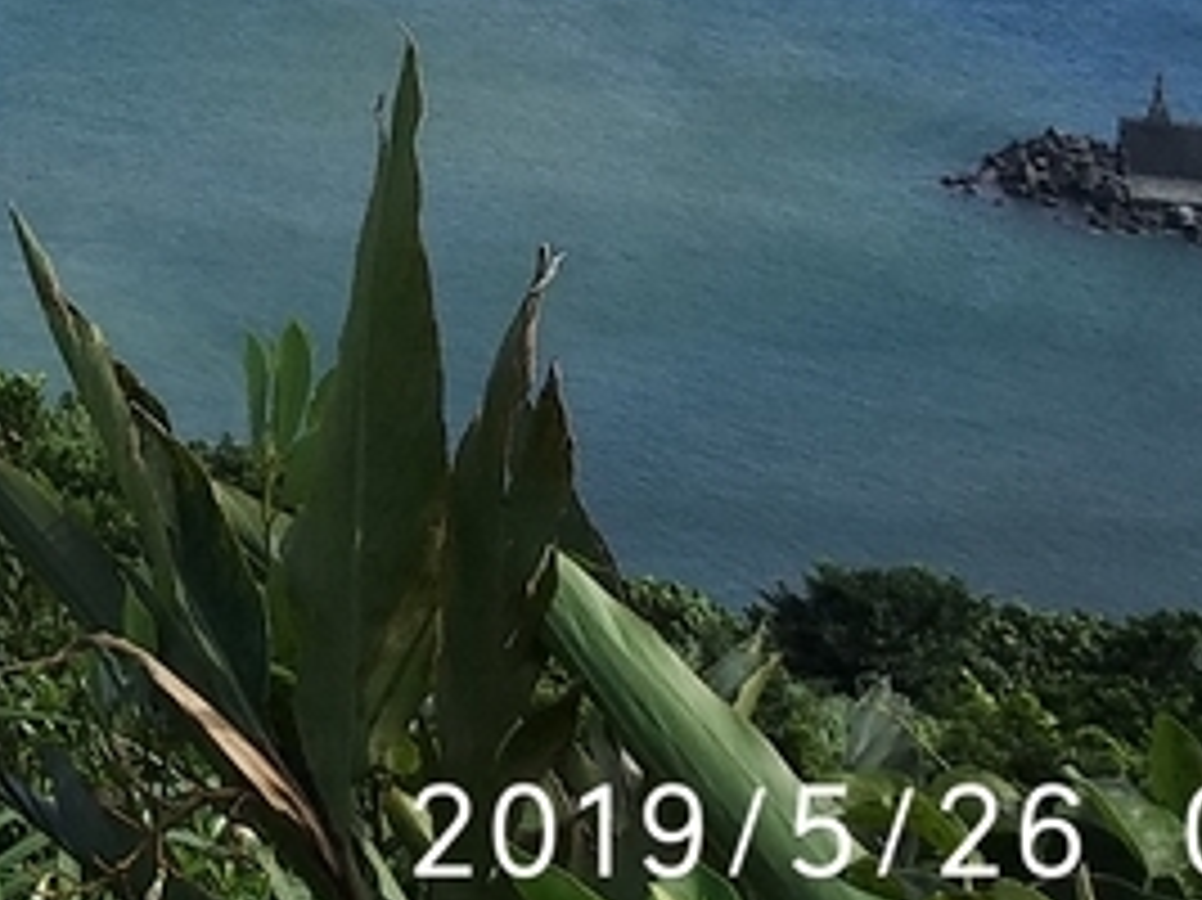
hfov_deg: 16.5
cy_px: -972
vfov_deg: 12.8
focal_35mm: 99
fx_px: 3436
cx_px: -986
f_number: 2.2
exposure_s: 1/1389
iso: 100
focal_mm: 3.81
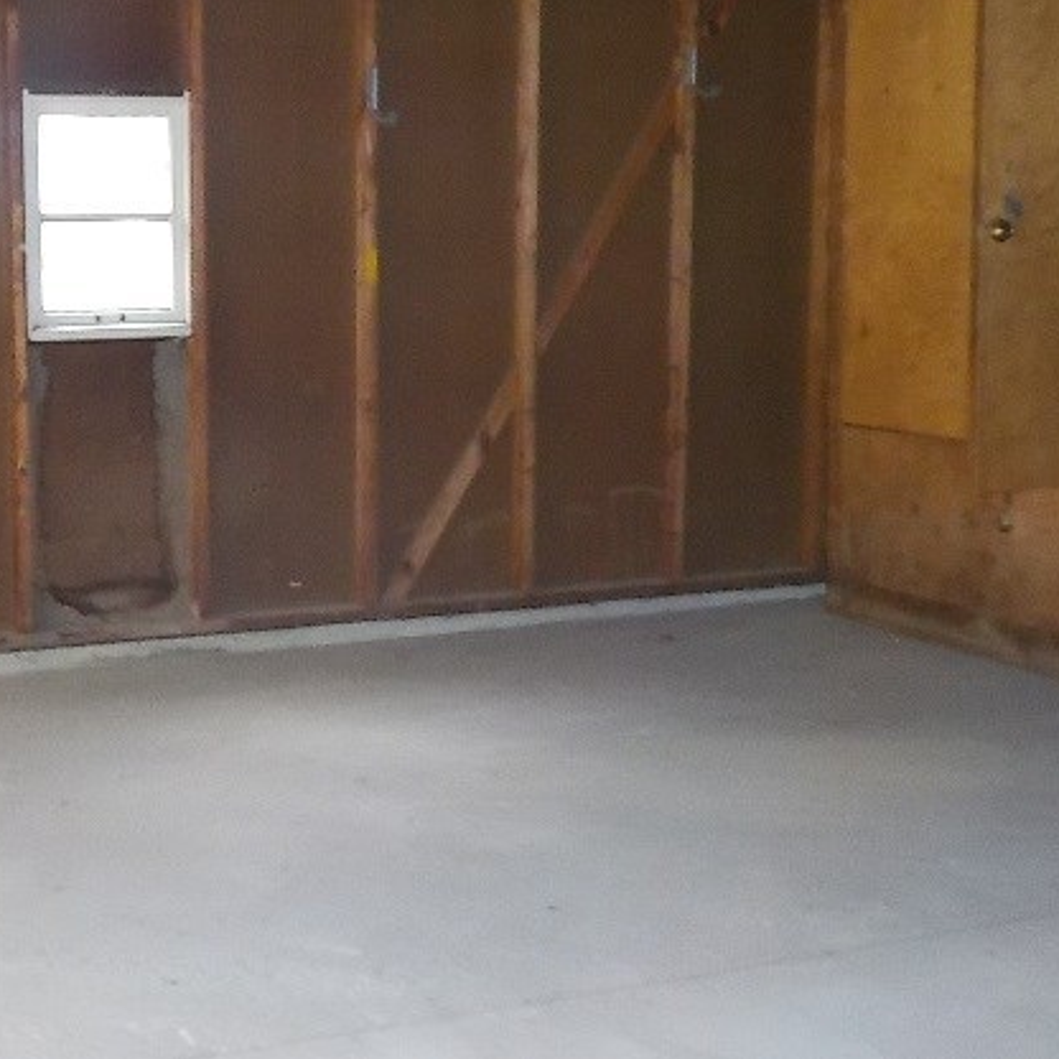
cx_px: 209
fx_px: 1765
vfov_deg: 33.4
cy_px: 476
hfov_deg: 32.5
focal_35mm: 51
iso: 560
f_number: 3.3
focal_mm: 4.1
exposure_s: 1/30
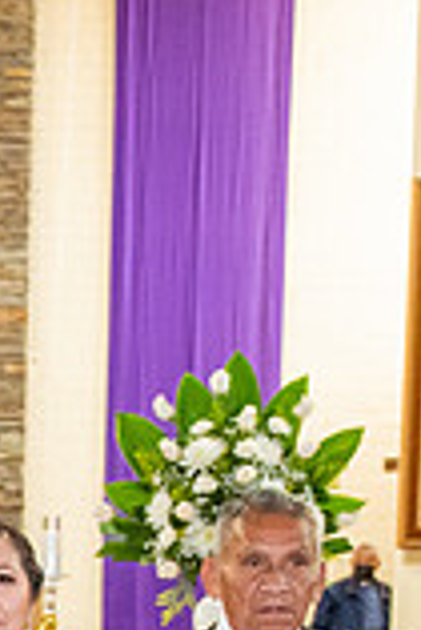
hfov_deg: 12.6
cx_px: -218
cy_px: 851
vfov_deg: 18.3
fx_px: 1803
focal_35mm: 103
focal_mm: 24
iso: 2000
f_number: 2.8
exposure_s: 1/160
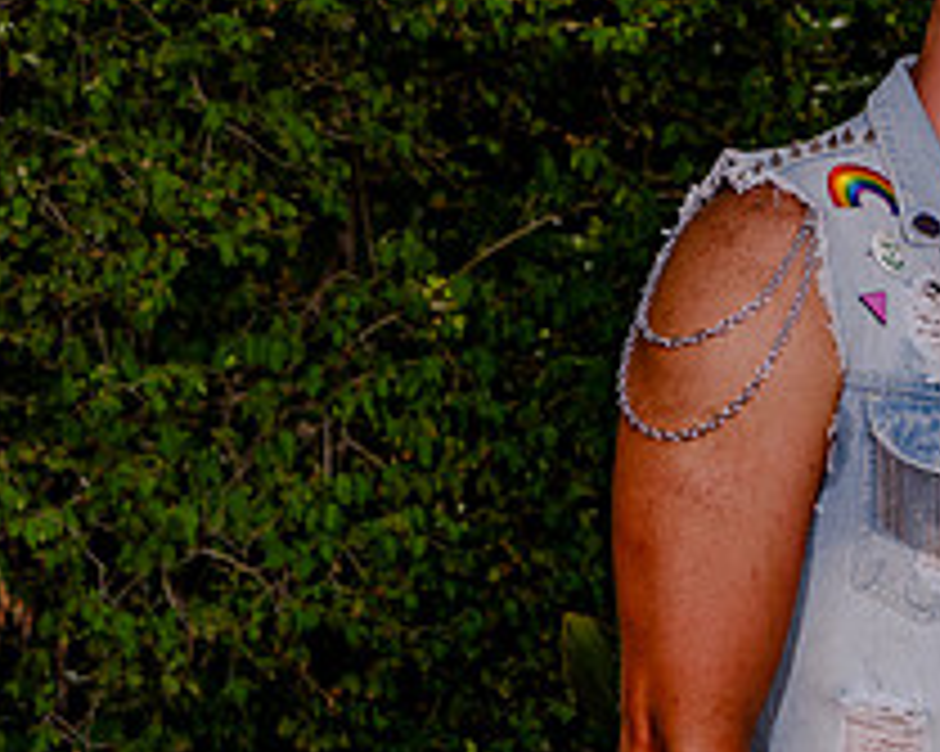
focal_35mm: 214
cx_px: 976
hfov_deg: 9.0
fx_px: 5951
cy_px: 74
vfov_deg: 7.2
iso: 200
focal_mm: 70
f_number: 8
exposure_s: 1/400
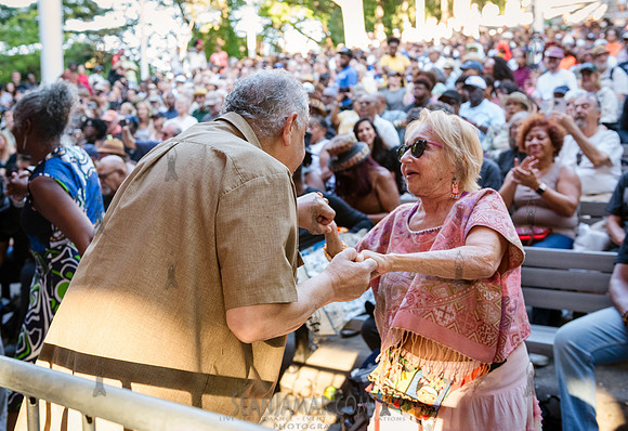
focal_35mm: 49
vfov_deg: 28.1
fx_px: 859
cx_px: 297
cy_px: 185
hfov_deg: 40.1
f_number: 4
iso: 3200
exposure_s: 1/400
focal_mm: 42
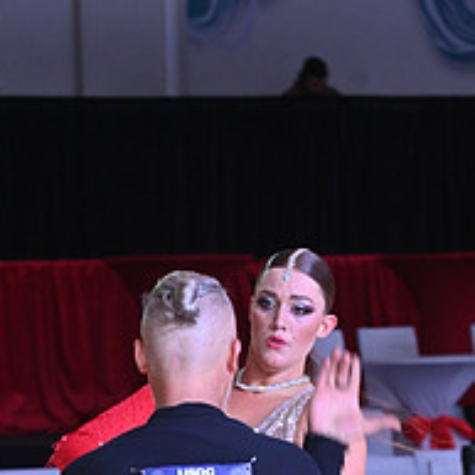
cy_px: 669
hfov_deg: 5.6
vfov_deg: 5.6
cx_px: 282
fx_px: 4828
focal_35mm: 311
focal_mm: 122
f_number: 6.3
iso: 1600
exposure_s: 1/200
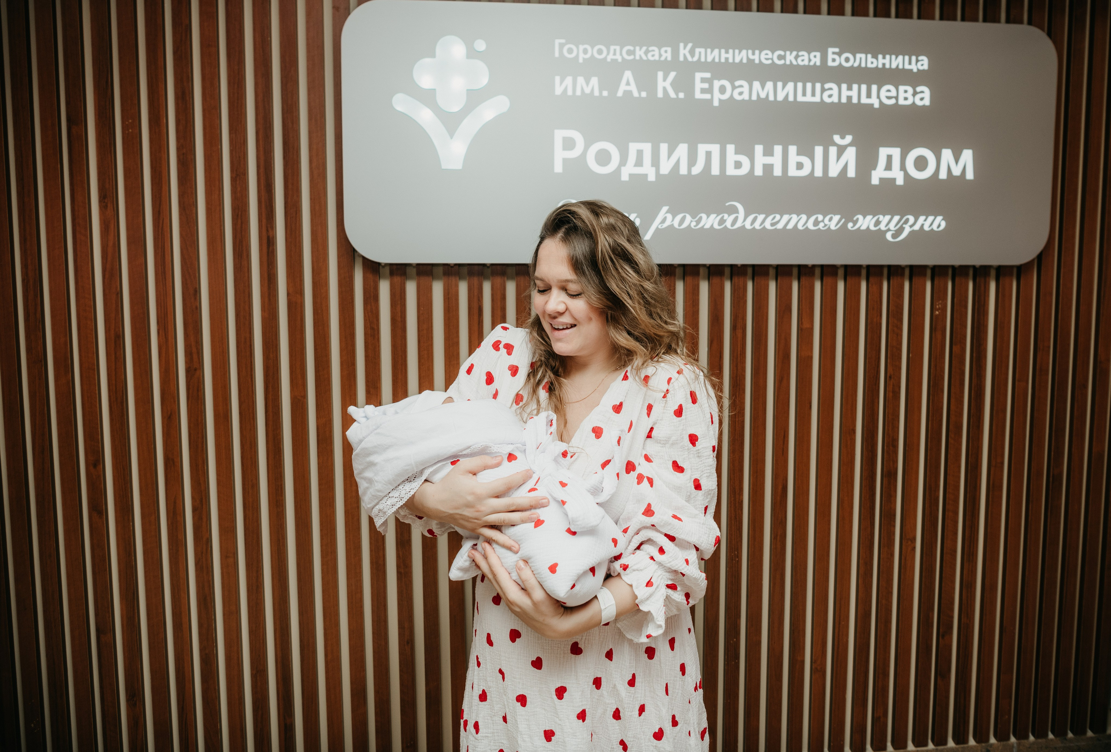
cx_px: 607
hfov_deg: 59.1
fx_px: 978
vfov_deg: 42.0
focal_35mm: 32
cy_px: 347
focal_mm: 29
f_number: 4
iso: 200
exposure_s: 1/160
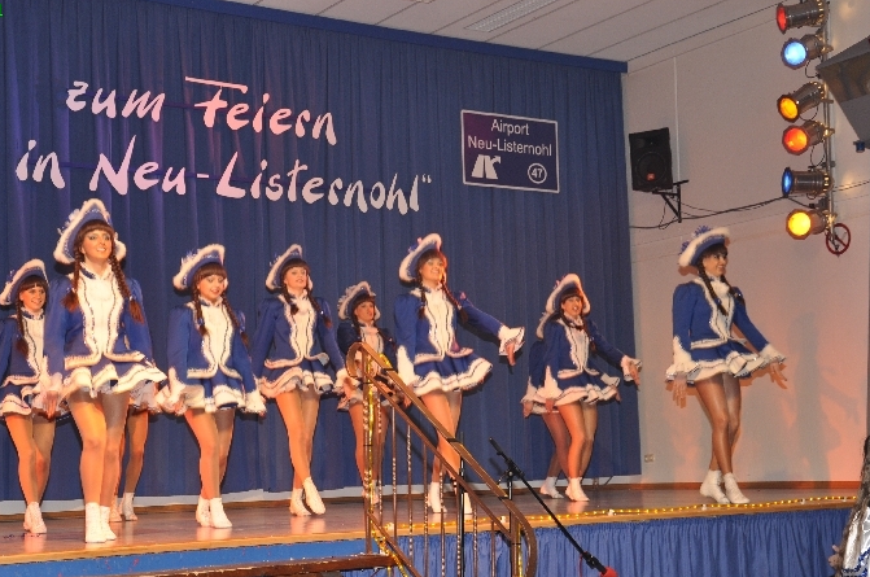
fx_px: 1510
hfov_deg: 32.1
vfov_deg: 21.6
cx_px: 442
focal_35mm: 63
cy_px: 343
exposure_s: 1/60
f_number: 5
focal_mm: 35
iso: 400
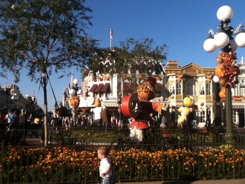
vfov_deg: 44.2
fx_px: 226
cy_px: 92
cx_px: 122
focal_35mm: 32
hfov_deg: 56.8
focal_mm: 3.85
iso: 80
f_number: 2.4
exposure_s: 1/1390
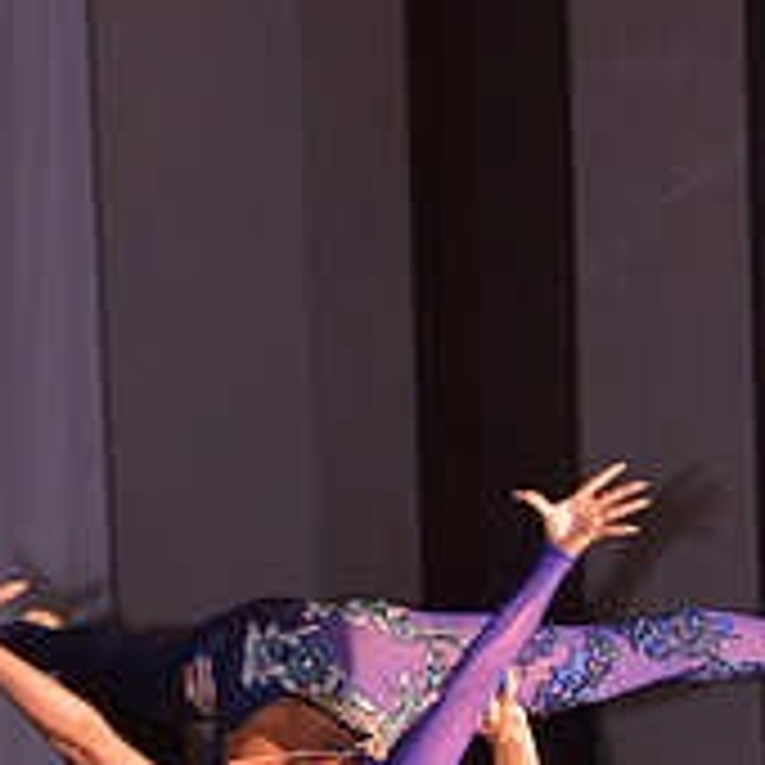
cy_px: 1040
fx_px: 8401
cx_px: 452
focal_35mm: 336
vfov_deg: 5.2
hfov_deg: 5.2
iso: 1600
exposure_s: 1/250
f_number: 5.6
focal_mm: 116
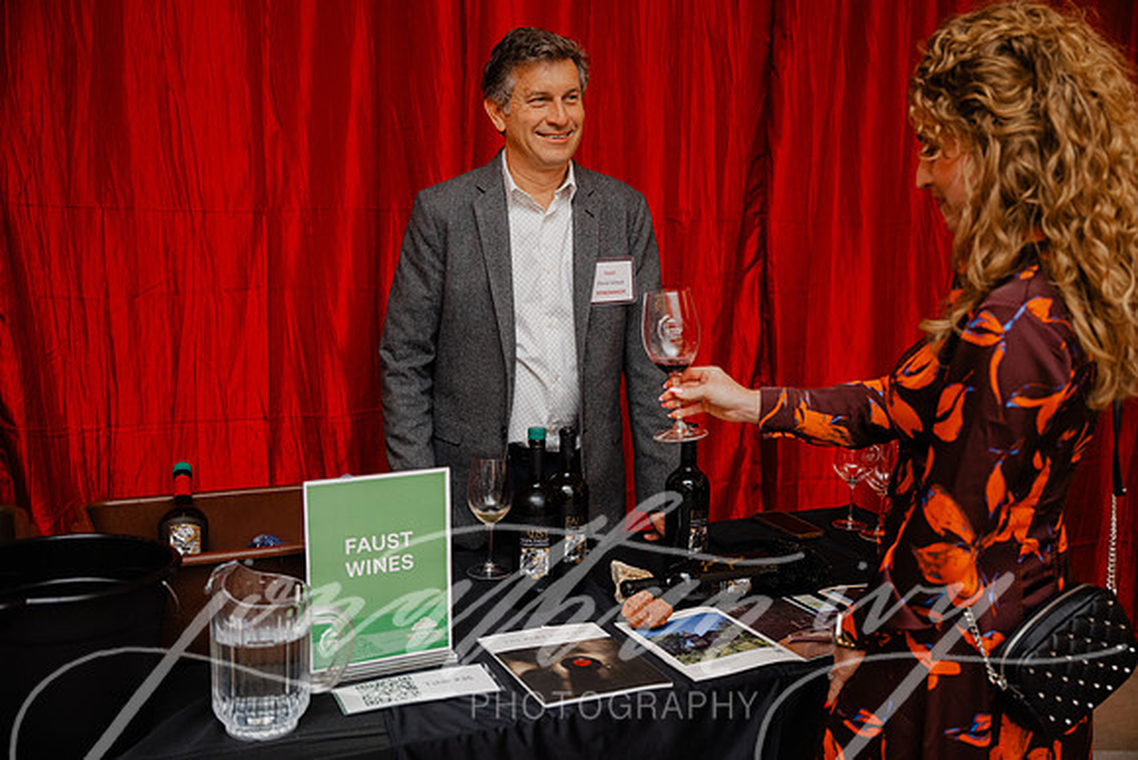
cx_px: 569
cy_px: 380
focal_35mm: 36
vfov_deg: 36.9
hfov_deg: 53.1
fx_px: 1138
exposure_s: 1/125
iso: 1250
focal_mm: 36
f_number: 2.8
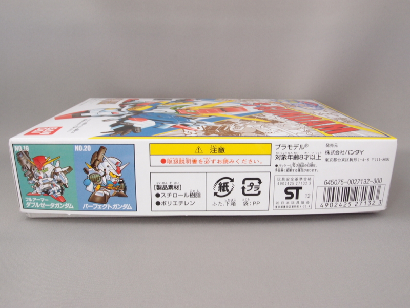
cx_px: 205
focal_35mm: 28
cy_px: 154
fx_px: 332
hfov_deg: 63.4
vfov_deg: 49.7
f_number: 8
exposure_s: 1/1.3
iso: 100
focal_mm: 6
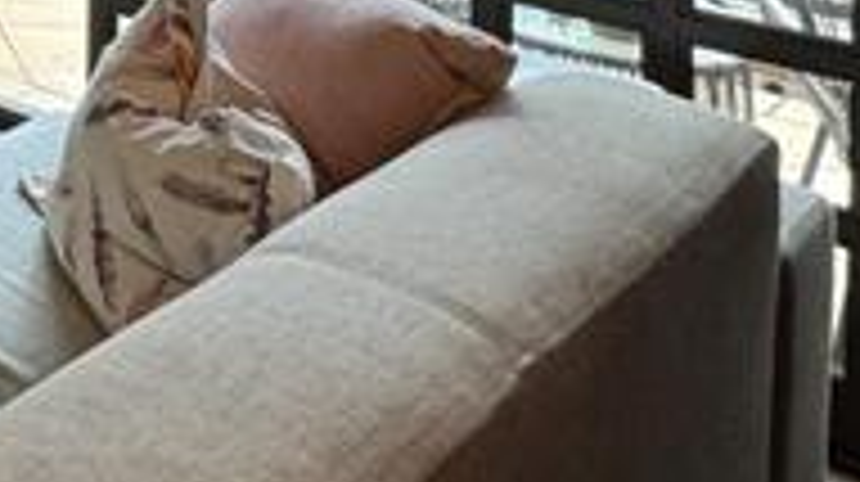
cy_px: -437
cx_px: -414
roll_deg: -0.2
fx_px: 1458
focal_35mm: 64
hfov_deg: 25.3
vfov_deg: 15.5
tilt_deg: +0.0
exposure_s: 1/50
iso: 200
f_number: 2.2
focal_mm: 2.22
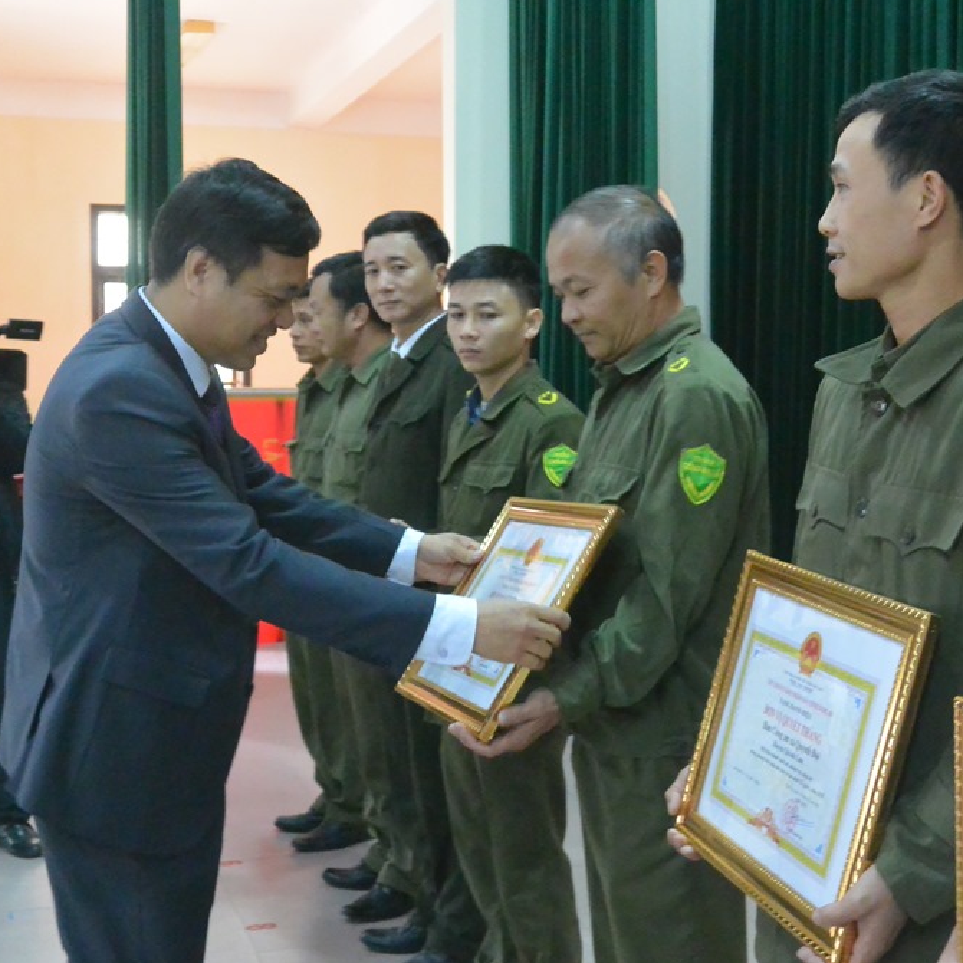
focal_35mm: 52
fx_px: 1637
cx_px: 601
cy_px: 484
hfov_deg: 32.6
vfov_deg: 32.8
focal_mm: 15.1
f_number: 4.2
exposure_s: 1/30
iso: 2800
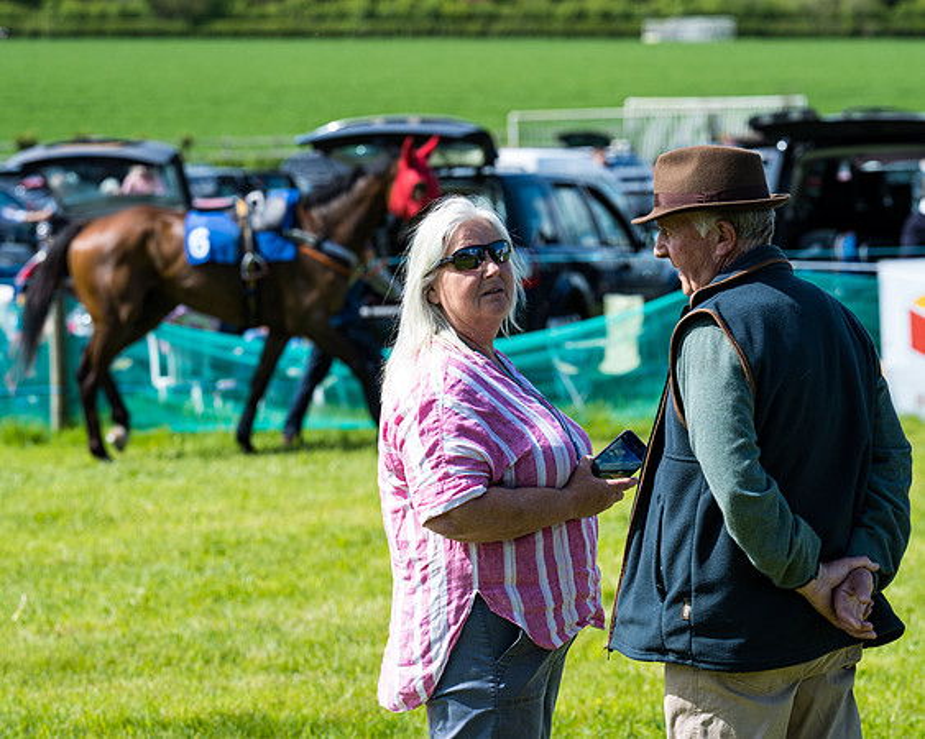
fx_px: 4324
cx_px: 542
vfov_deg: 9.8
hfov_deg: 12.2
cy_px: 376
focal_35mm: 158
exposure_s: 1/250
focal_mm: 135
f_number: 5.6
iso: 50
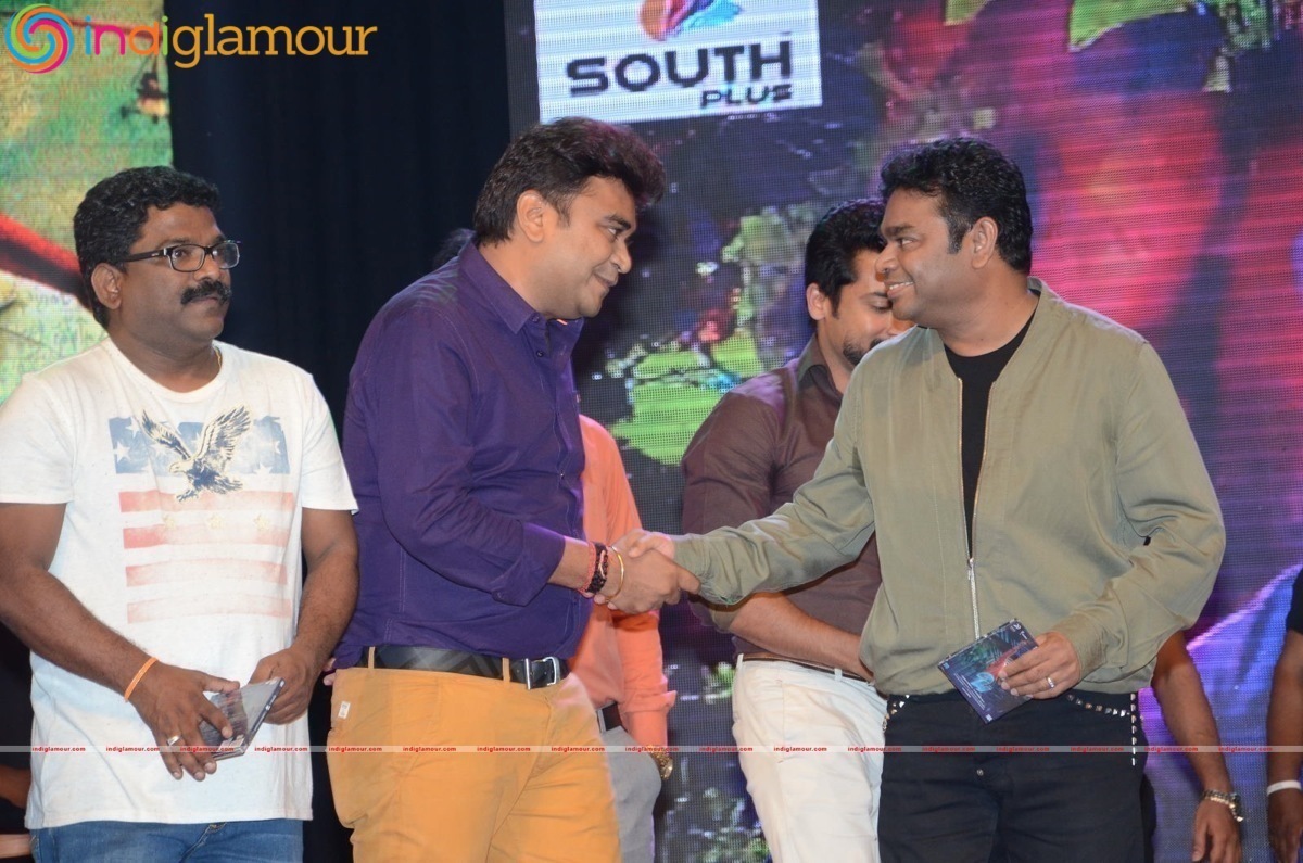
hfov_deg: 13.1
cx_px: 652
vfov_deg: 8.7
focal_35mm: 158
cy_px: 432
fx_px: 5689
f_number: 5.6
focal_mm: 105
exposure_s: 1/125
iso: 1250
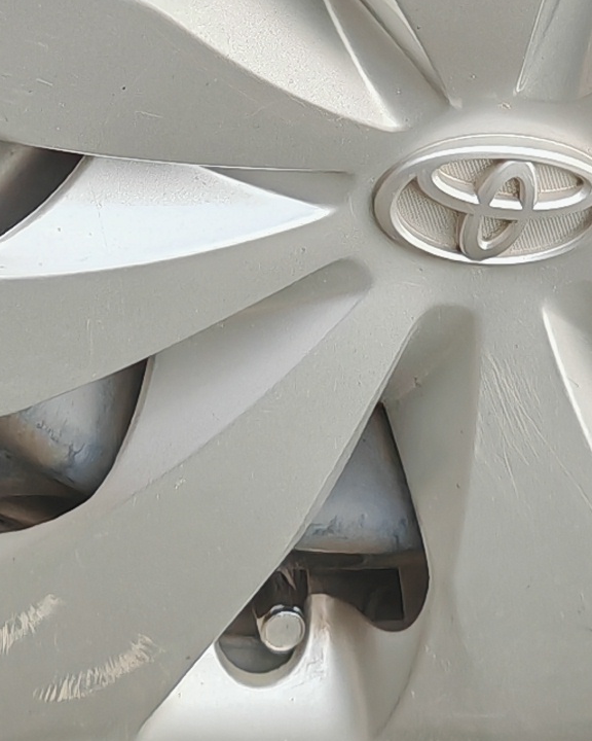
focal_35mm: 150
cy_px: -399
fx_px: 3285
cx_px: 436
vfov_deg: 12.2
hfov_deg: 10.3
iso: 64
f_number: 1.9
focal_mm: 5.52
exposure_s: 1/240
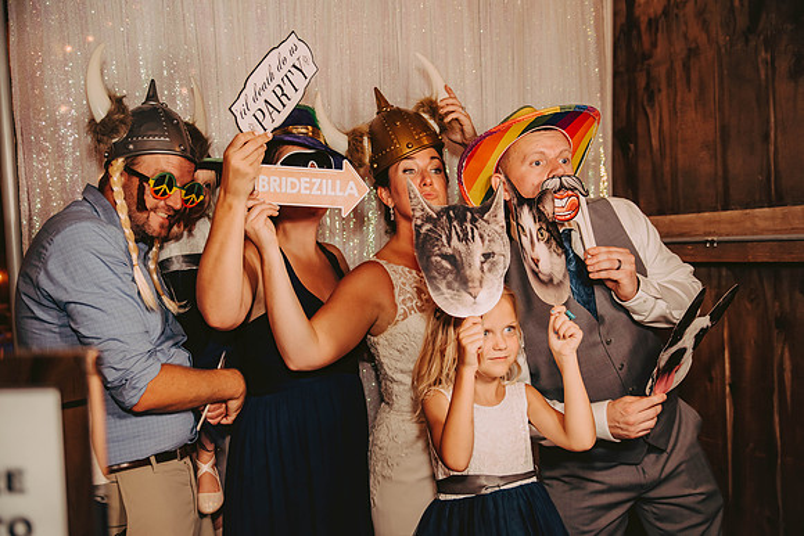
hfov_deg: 53.1
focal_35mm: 36
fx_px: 804
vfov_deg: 36.9
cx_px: 402
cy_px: 268
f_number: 2.8
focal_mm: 36
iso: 1250
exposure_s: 1/125
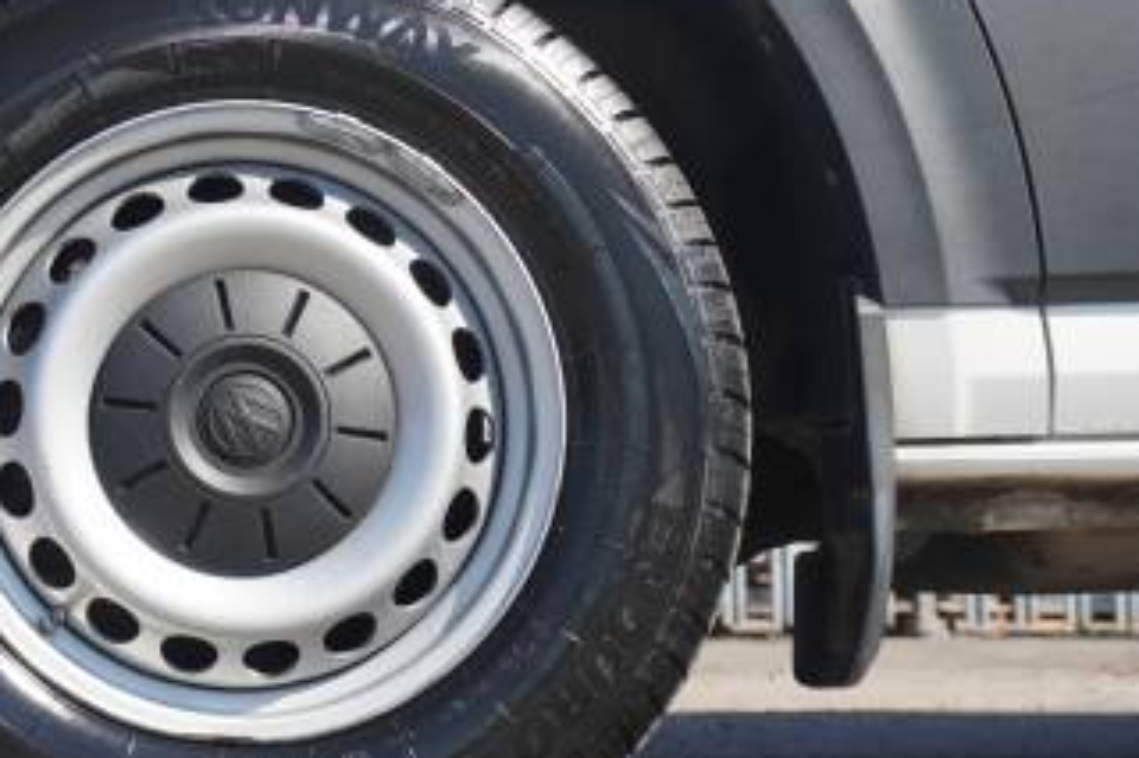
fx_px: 3320
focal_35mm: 105
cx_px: 224
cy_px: 374
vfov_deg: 13.0
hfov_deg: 19.3
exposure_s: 1/200
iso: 100
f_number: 5.6
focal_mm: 35
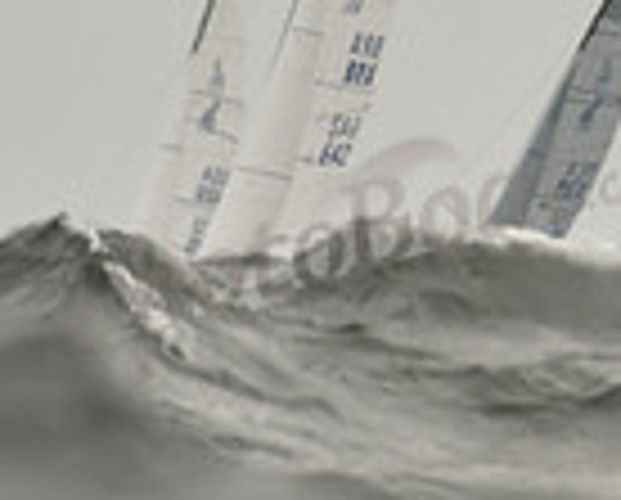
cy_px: -65
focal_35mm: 1576
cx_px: 932
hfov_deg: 1.2
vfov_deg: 1.0
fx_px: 29027
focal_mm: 400
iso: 400
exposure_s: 1/1250
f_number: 7.1
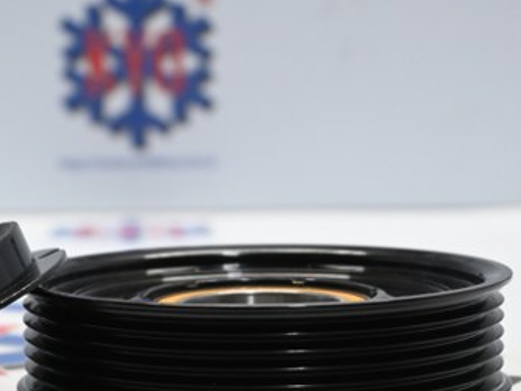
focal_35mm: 117
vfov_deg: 12.7
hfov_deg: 16.7
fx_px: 1760
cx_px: 110
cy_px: 280
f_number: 6
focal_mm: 45
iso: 1800
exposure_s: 1/80
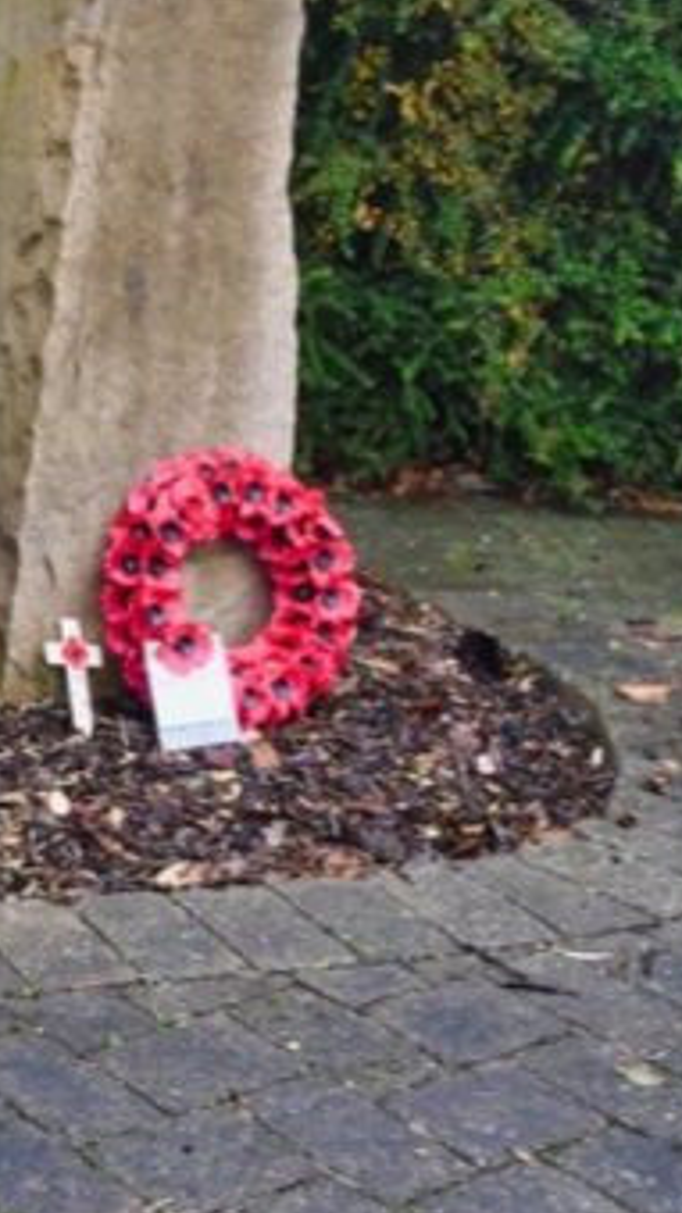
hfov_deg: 14.4
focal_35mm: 71
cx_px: -643
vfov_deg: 29.6
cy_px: 425
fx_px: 2285
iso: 1000
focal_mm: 20
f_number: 6.3
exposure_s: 1/250
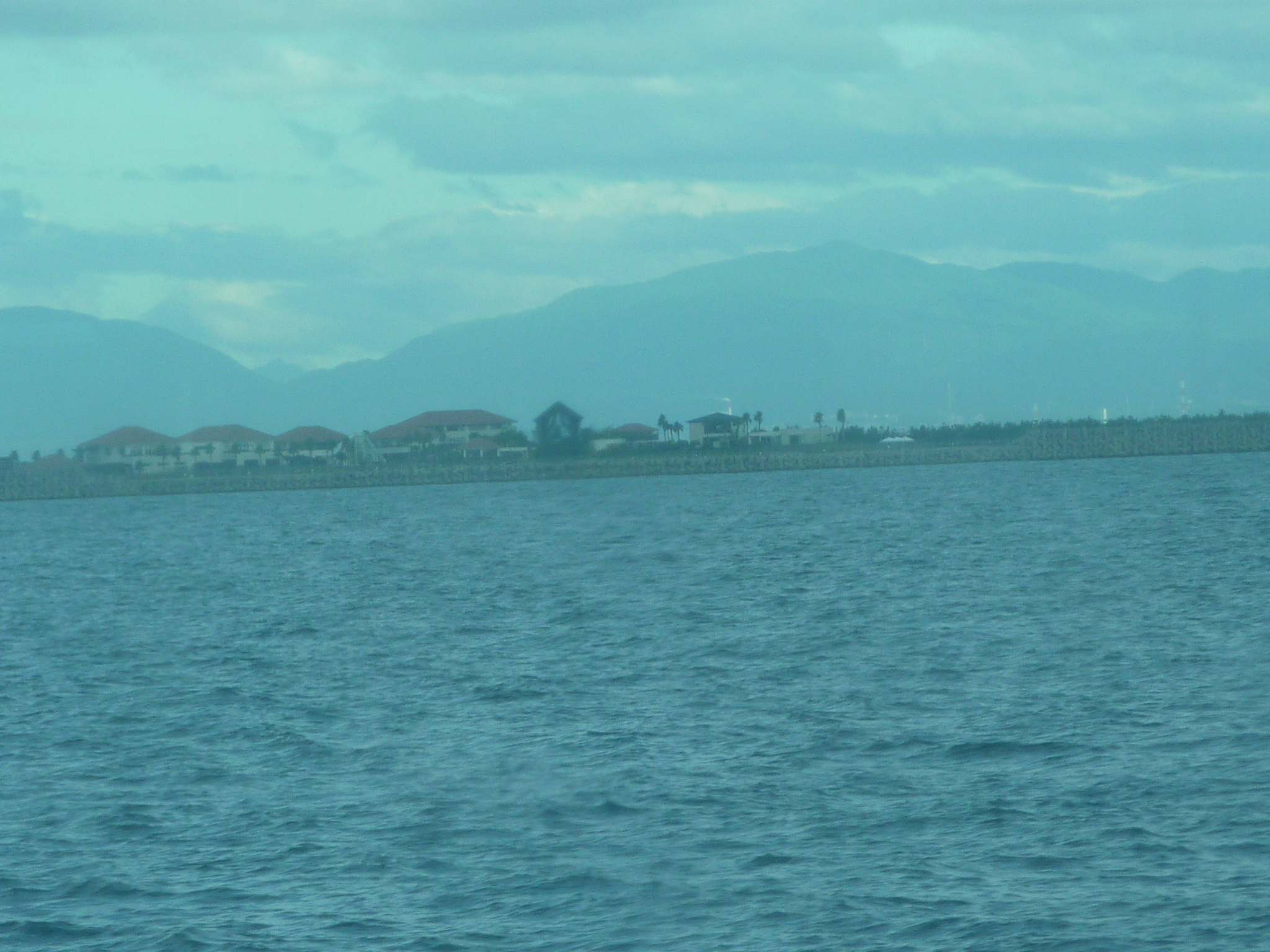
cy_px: 476
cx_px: 635
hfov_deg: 7.0
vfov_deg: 5.2
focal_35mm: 284
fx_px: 10419
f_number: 4.5
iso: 80
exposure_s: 1/125
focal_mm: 25.9
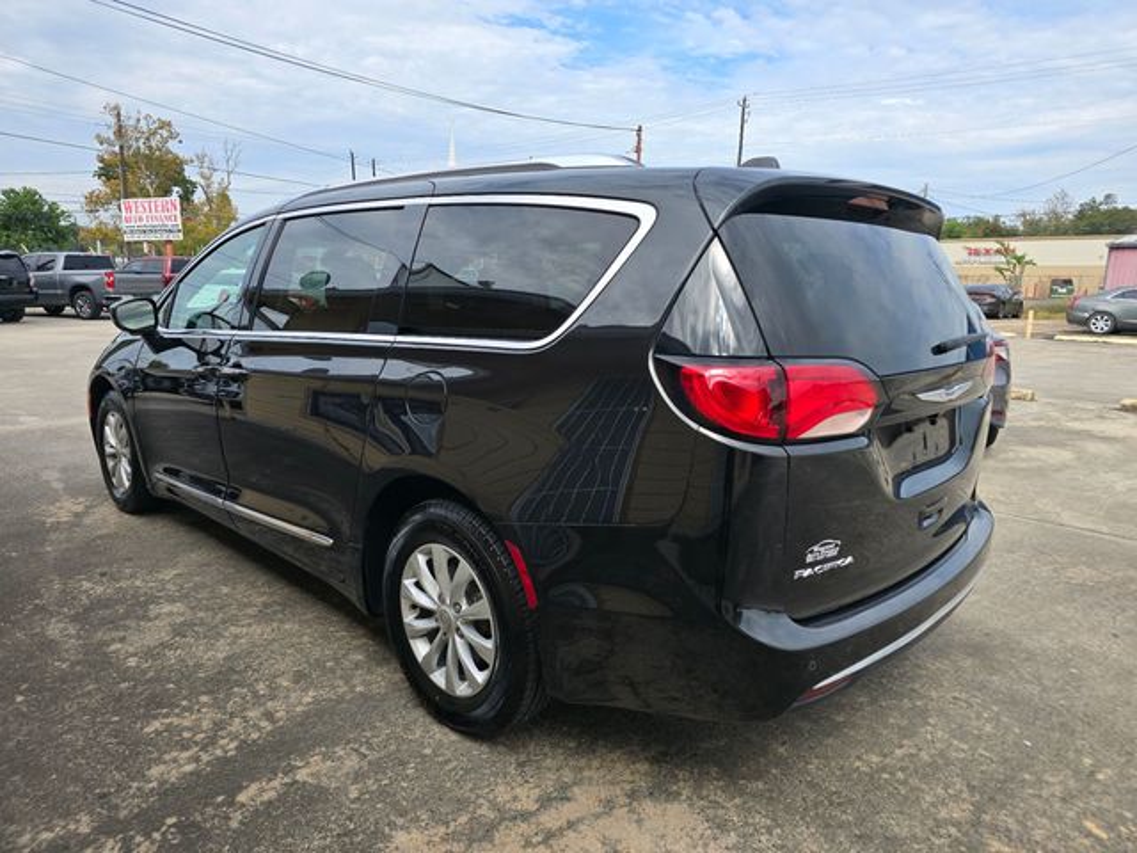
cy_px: 426
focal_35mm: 23
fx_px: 755
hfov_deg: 73.9
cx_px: 568
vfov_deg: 58.9
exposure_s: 1/438
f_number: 1.7
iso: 12
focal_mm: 6.3
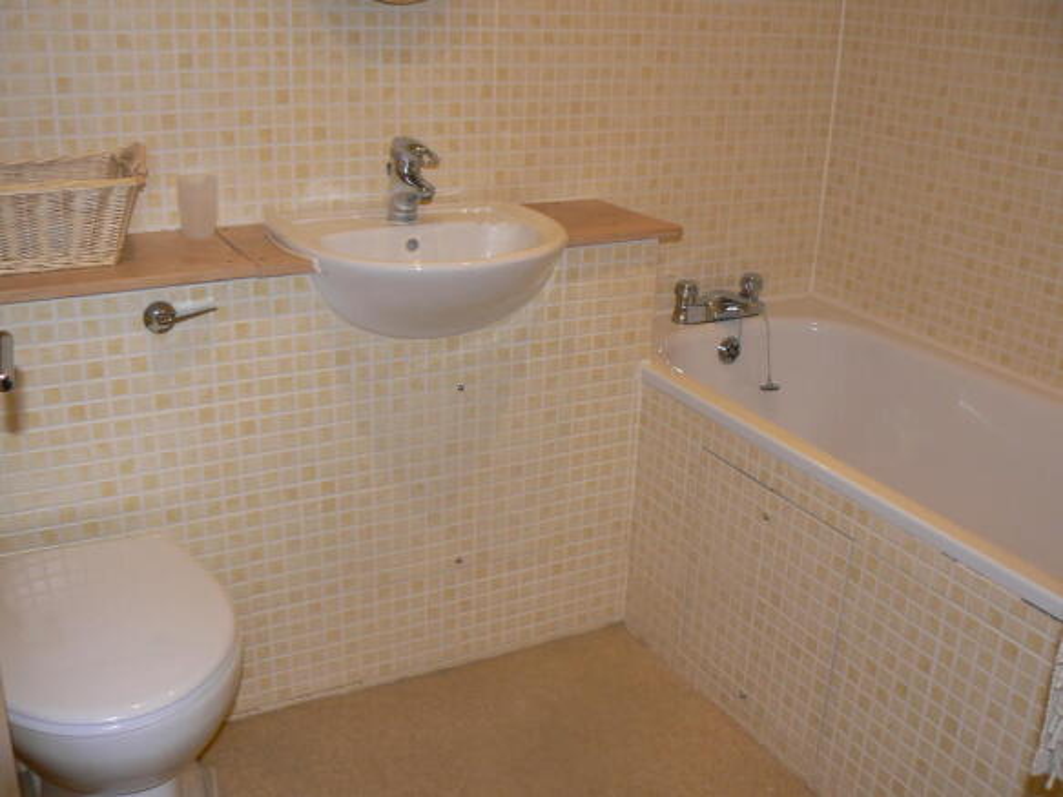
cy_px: 398
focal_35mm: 36
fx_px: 1105
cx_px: 532
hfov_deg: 51.4
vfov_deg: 39.6
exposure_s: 1/30
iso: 100
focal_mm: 6
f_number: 2.8
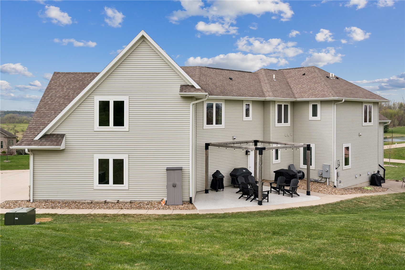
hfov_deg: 57.2
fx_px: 371
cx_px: 202
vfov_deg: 40.0
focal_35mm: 33
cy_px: 135
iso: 400
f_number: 9
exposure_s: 1/1000
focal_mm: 33
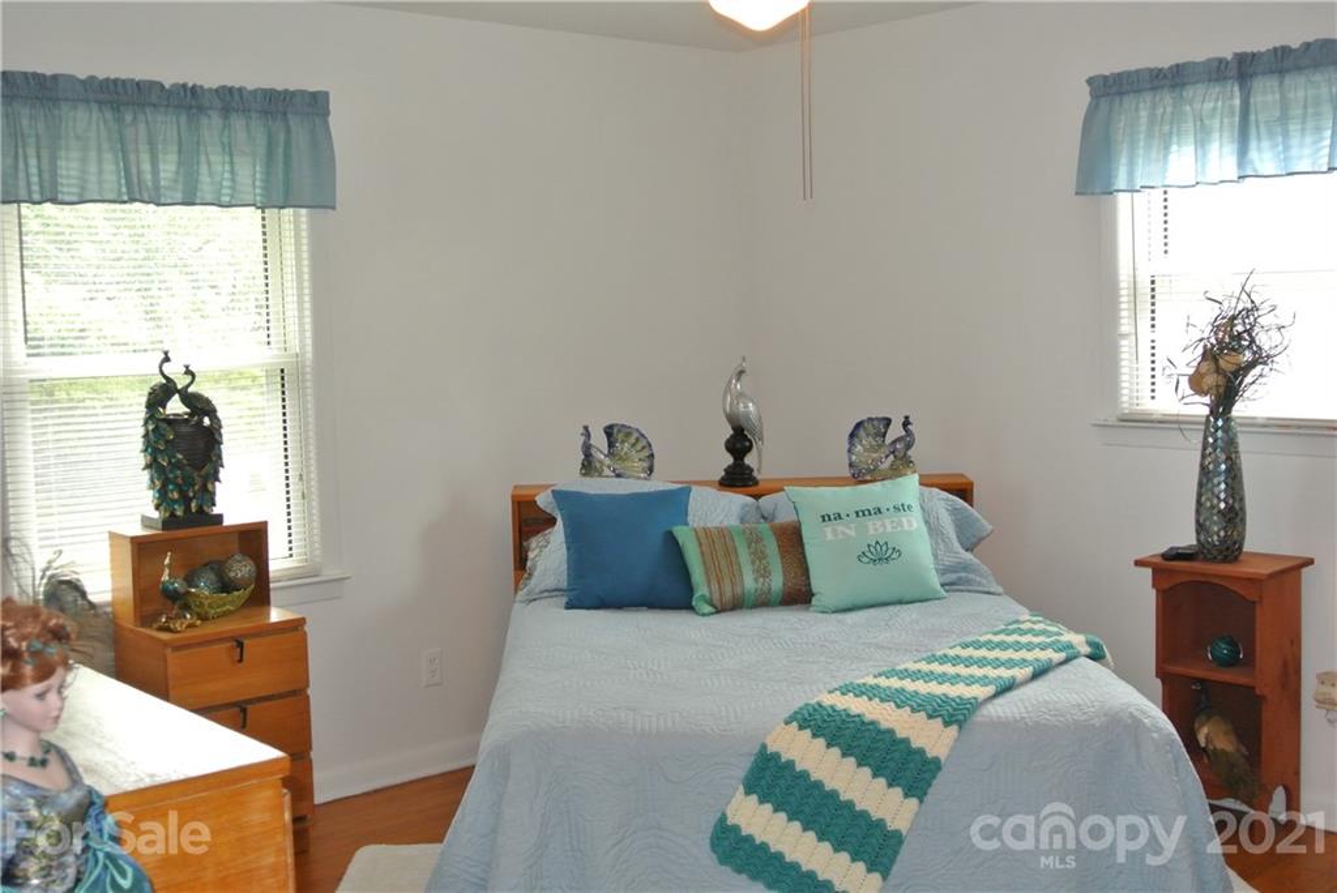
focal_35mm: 40
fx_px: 1486
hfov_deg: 48.4
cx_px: 668
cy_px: 446
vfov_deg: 33.4
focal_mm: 15.1
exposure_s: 1/60
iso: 800
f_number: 4.2
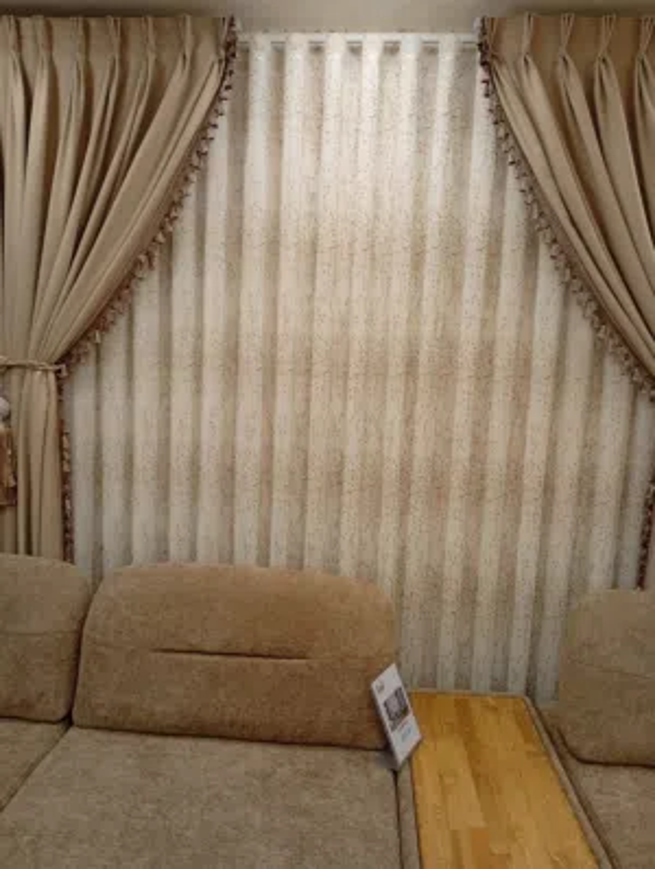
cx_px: 328
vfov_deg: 65.2
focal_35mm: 27
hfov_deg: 51.5
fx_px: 679
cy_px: 434
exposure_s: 1/50
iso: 109
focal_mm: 3.98
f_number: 1.8
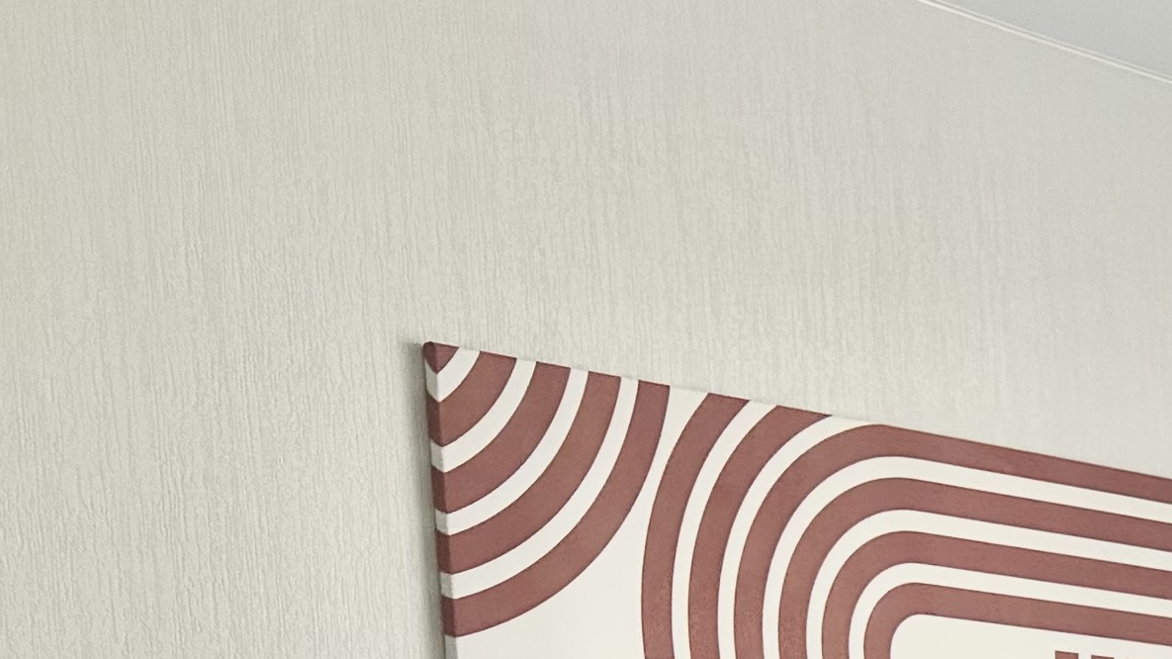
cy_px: 1273
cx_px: 1790
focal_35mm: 89
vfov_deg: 12.2
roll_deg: +1.9
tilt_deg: -4.7
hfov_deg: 20.3
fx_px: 2765
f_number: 1.78
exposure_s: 1/349
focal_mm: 6.86
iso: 80
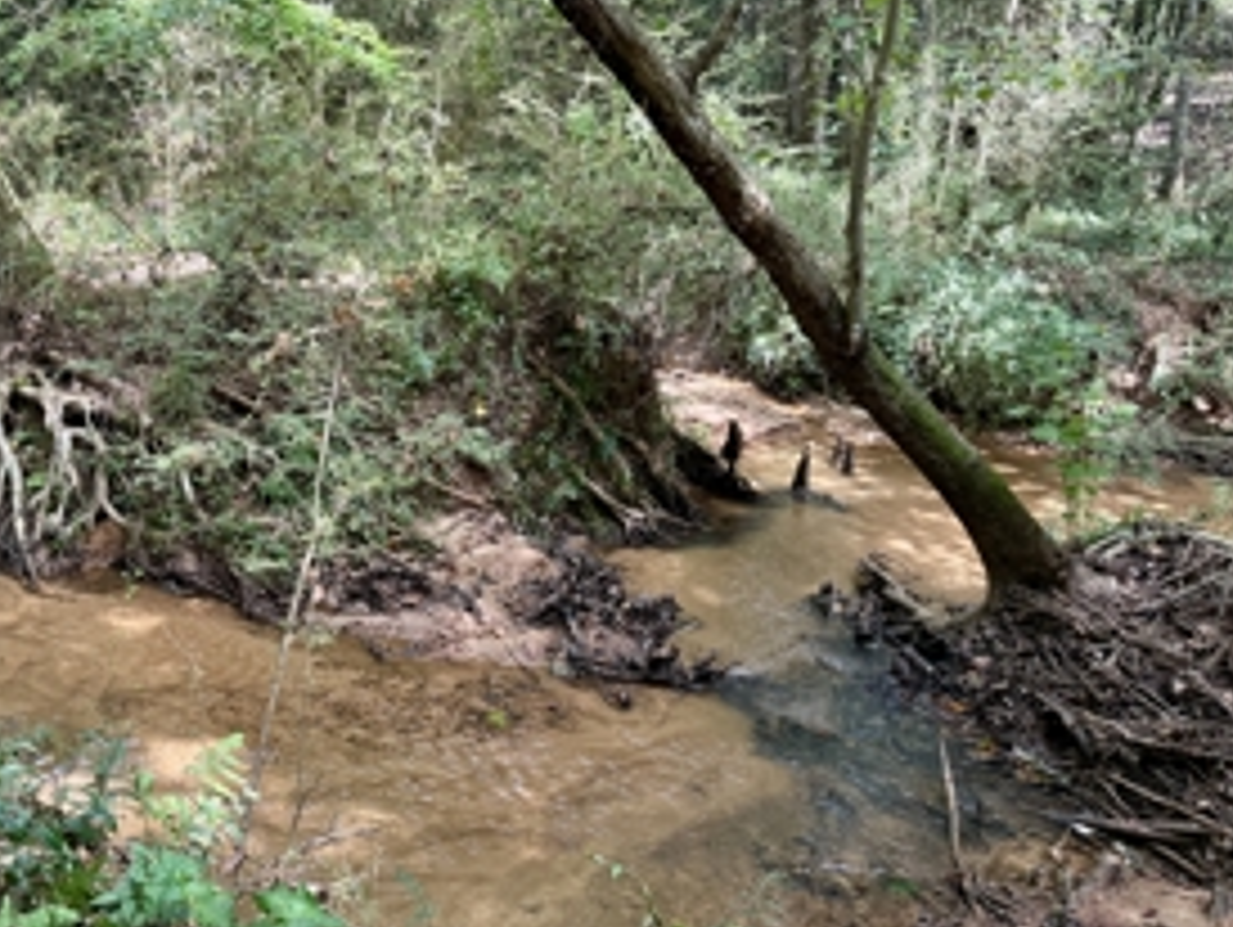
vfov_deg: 40.5
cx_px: 351
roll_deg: -0.8
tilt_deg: -9.8
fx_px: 1248
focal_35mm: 35
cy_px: 351
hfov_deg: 51.0
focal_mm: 6.76
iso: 100
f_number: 1.78
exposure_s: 1/215
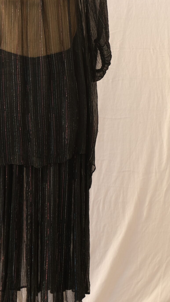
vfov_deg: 13.2
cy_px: 75
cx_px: 22
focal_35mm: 162
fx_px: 1298
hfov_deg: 7.5
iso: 320
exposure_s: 1/200
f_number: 5
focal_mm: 55
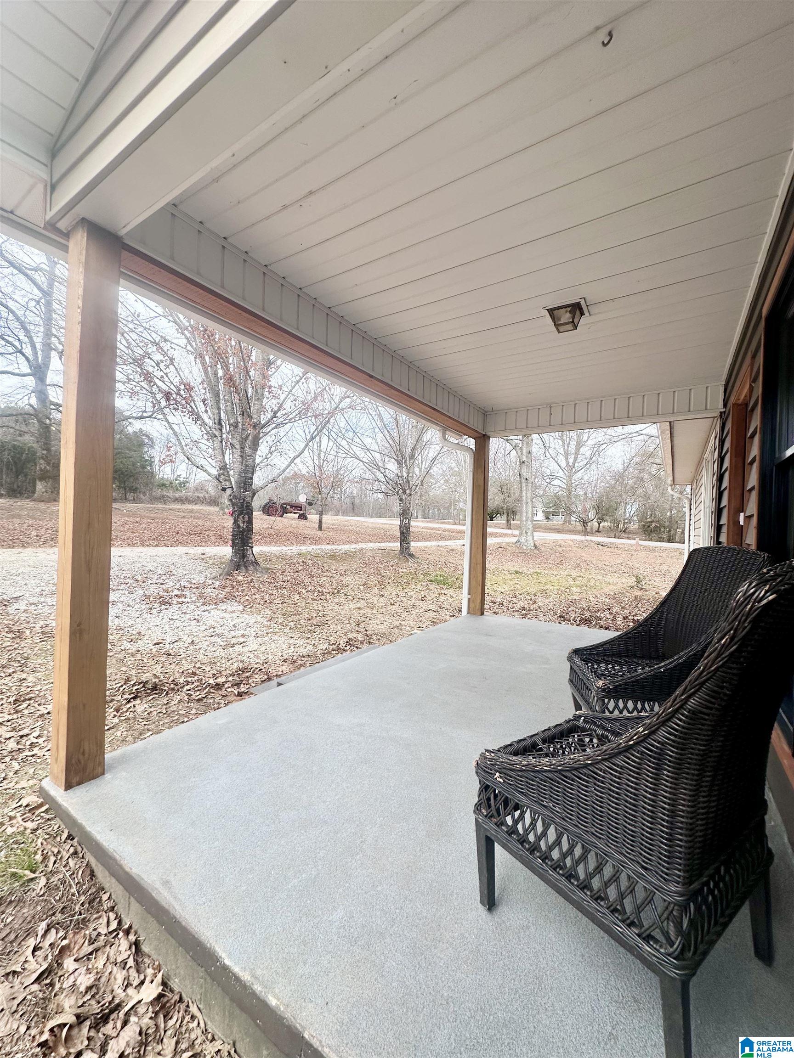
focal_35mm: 14
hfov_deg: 85.7
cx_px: 397
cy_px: 529
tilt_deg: -1.4
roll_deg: -2.2
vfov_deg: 102.1
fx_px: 428
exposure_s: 1/532
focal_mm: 2.22
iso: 40
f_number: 2.2
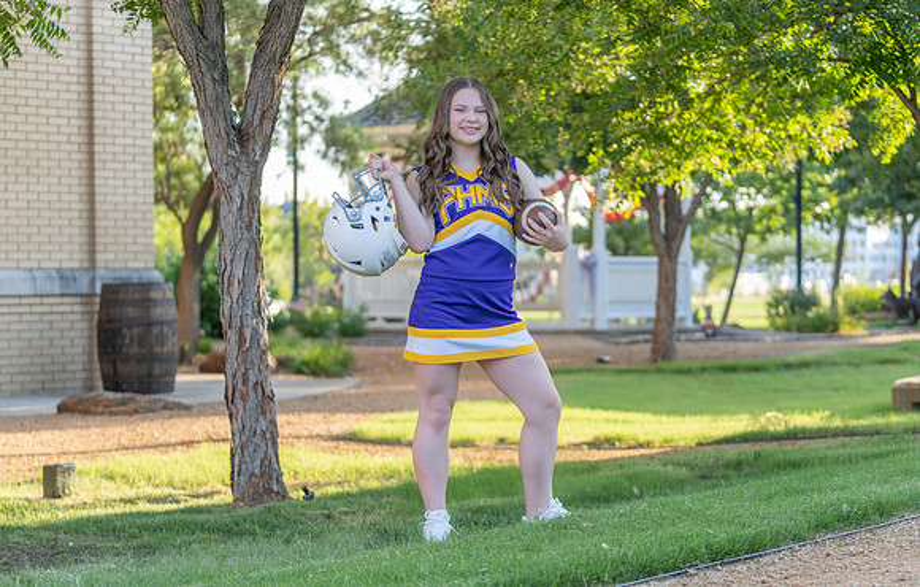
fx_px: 2018
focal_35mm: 80
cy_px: 330
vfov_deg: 16.5
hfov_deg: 25.7
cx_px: 495
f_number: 2.8
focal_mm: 70
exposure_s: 1/320
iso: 200
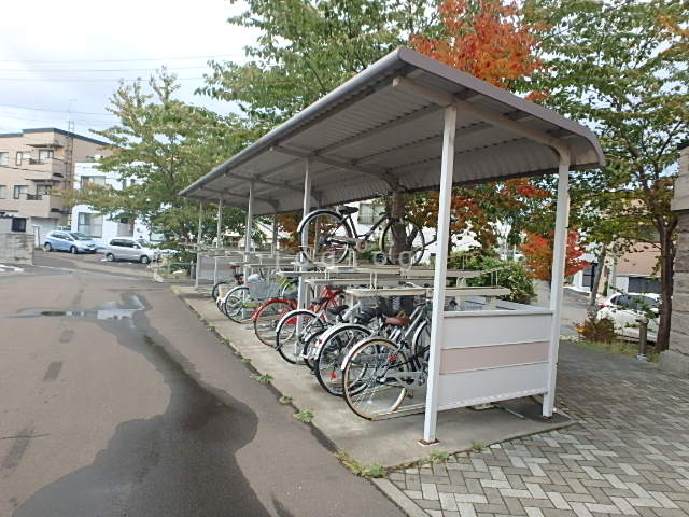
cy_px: 258
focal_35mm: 21
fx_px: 418
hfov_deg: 79.0
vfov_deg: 63.4
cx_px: 344
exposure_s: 1/60
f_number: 3.5
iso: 200
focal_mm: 3.7
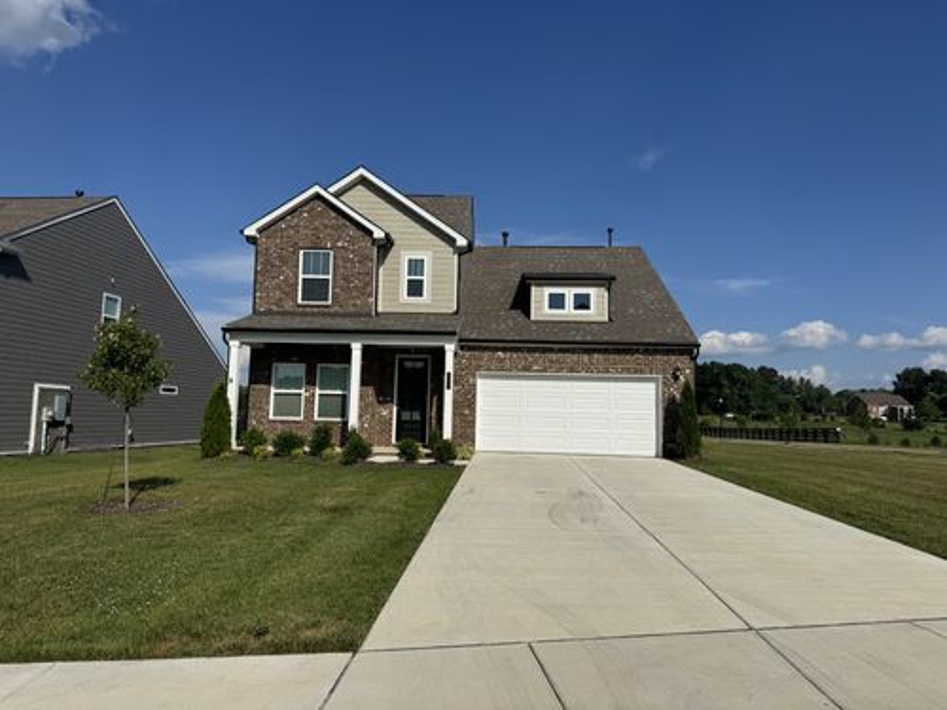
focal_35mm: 24
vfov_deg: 56.8
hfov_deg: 71.6
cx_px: 474
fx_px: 657
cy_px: 355
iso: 80
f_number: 1.78
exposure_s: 1/9009
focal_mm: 6.76
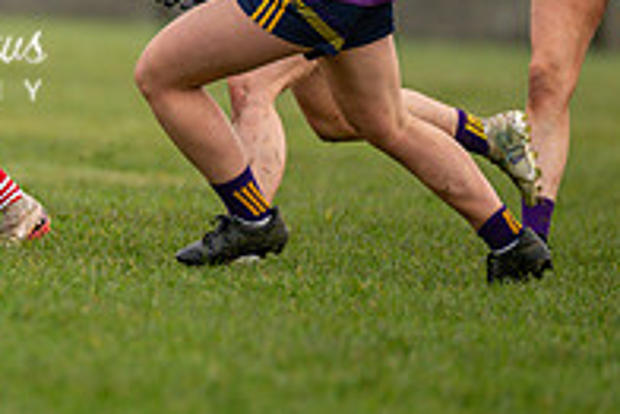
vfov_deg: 1.5
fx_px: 15321
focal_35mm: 889
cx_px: -168
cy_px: -8
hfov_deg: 2.3
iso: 450
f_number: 2.8
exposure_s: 1/1000
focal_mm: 300
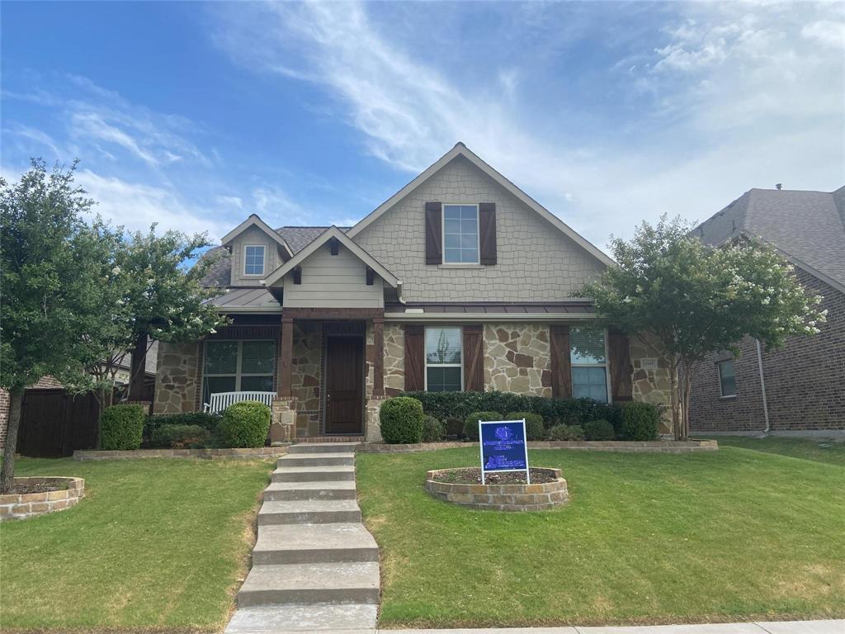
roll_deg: -0.3
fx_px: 635
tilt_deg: +9.2
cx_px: 422
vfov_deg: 53.1
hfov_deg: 67.3
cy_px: 317
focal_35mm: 26
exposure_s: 1/2571
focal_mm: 4.25
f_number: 1.8
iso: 32
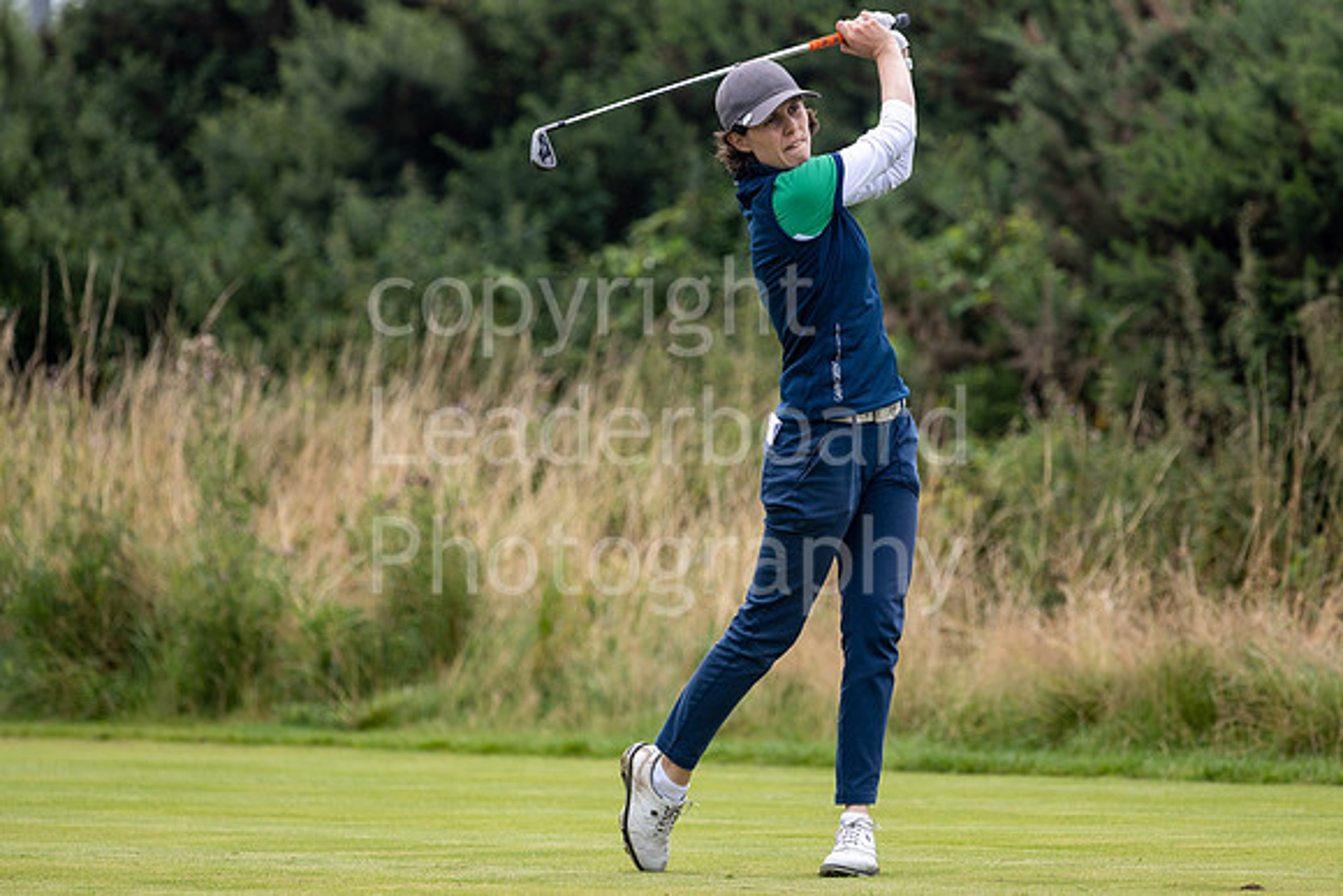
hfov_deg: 6.1
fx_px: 12508
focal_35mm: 335
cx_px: 747
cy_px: 400
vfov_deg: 4.1
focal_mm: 300
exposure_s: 1/1250
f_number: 5
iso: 200
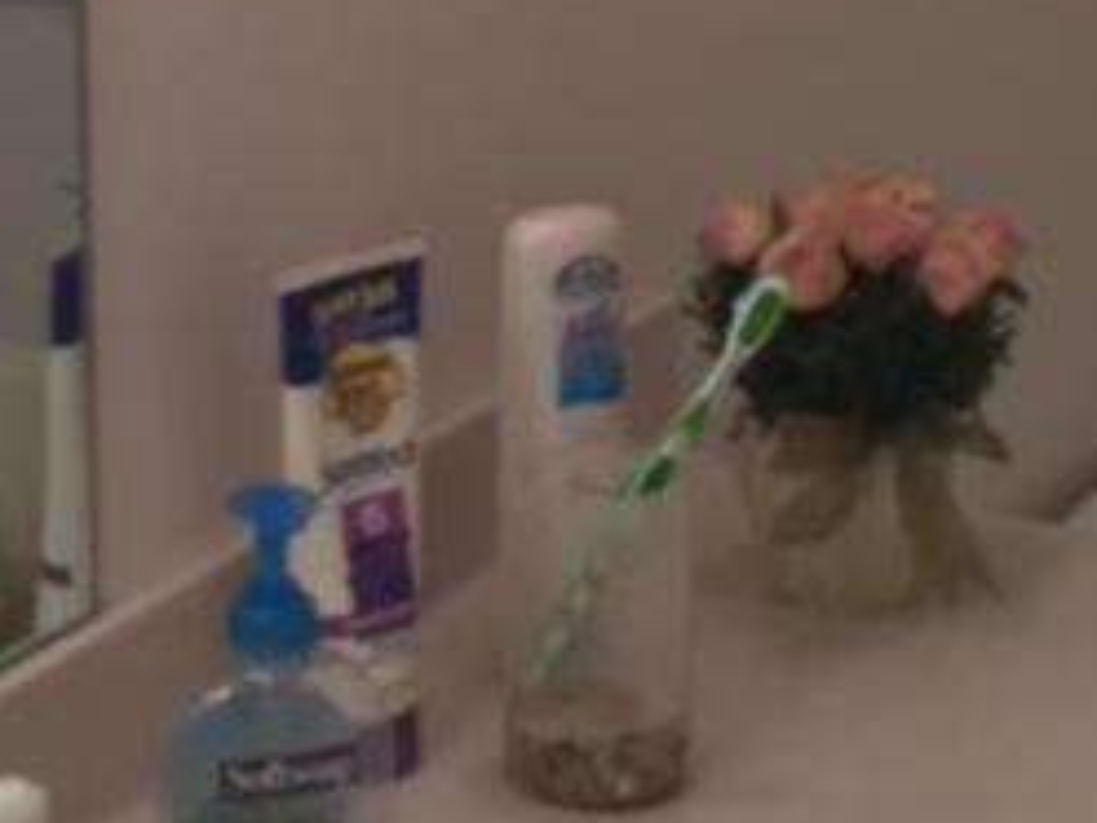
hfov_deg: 15.3
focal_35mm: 128
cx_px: 210
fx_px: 4056
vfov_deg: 11.2
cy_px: -341
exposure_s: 1/30
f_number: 2.4
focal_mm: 3.3
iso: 64
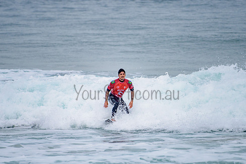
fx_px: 4067
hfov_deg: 3.5
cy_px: 88
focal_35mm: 595
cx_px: 126
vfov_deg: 2.3
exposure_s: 1/2000
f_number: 5.6
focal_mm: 500
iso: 220
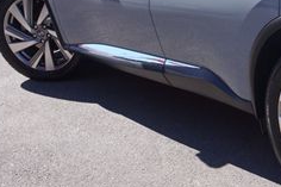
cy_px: 7
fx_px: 666
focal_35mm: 85
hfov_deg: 22.2
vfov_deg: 15.7
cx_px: 327
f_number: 9
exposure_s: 1/100
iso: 100
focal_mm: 21
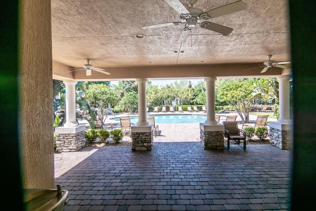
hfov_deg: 88.2
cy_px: 103
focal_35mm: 19
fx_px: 163
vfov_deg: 65.8
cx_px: 167
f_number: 8
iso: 200
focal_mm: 11
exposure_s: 1/350
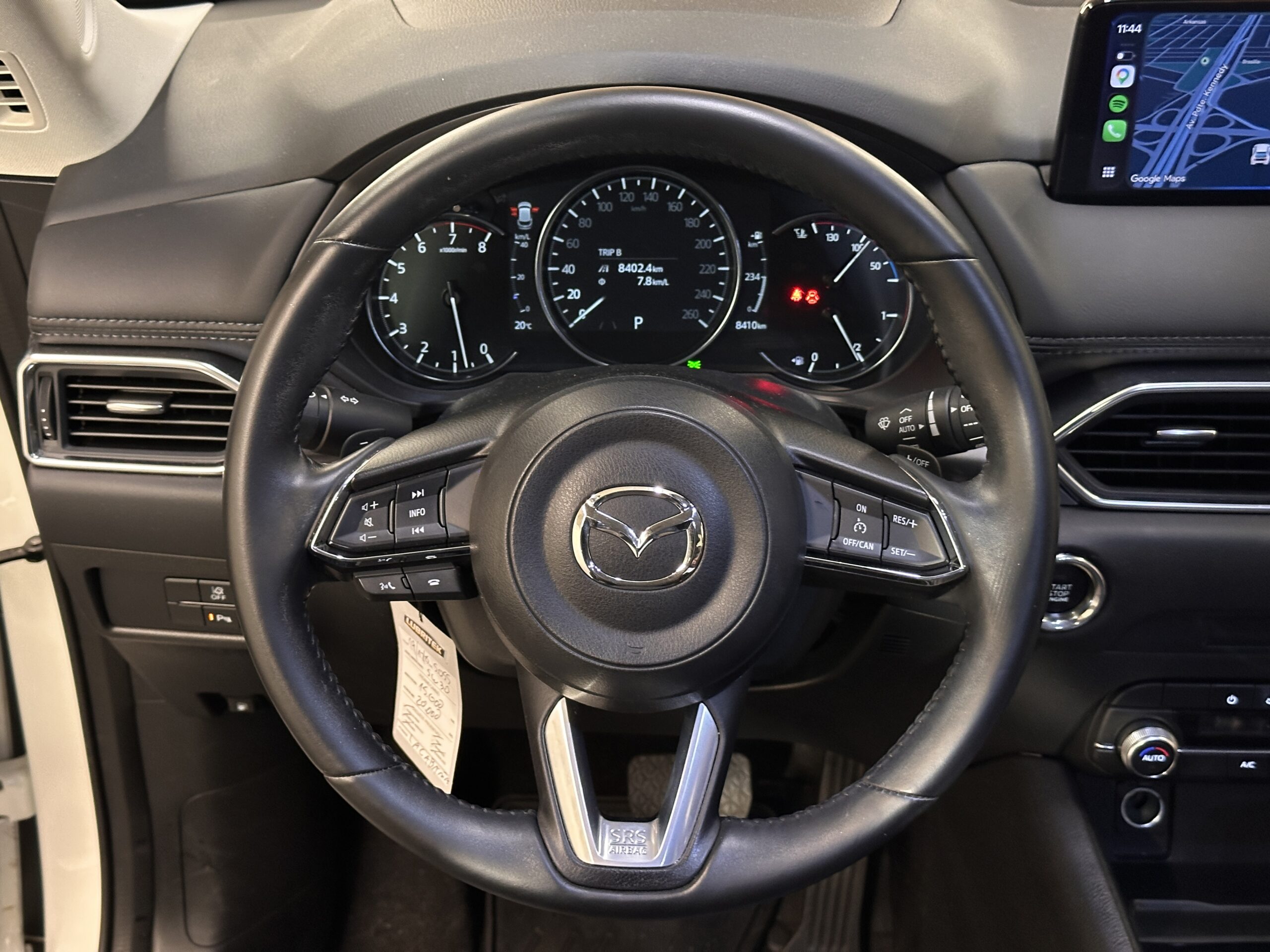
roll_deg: -0.4
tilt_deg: -31.4
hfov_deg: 39.7
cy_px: 476
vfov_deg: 30.3
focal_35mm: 48
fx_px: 1761
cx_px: 635
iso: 400
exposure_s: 1/33
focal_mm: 6.86
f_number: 1.78
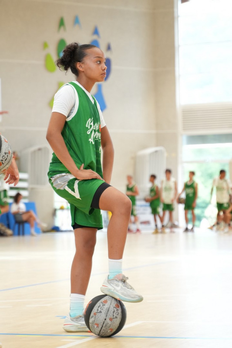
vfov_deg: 19.2
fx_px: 1030
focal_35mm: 106
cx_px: 116
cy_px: 174
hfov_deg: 12.9
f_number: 2.8
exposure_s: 1/320
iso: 1250
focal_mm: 71
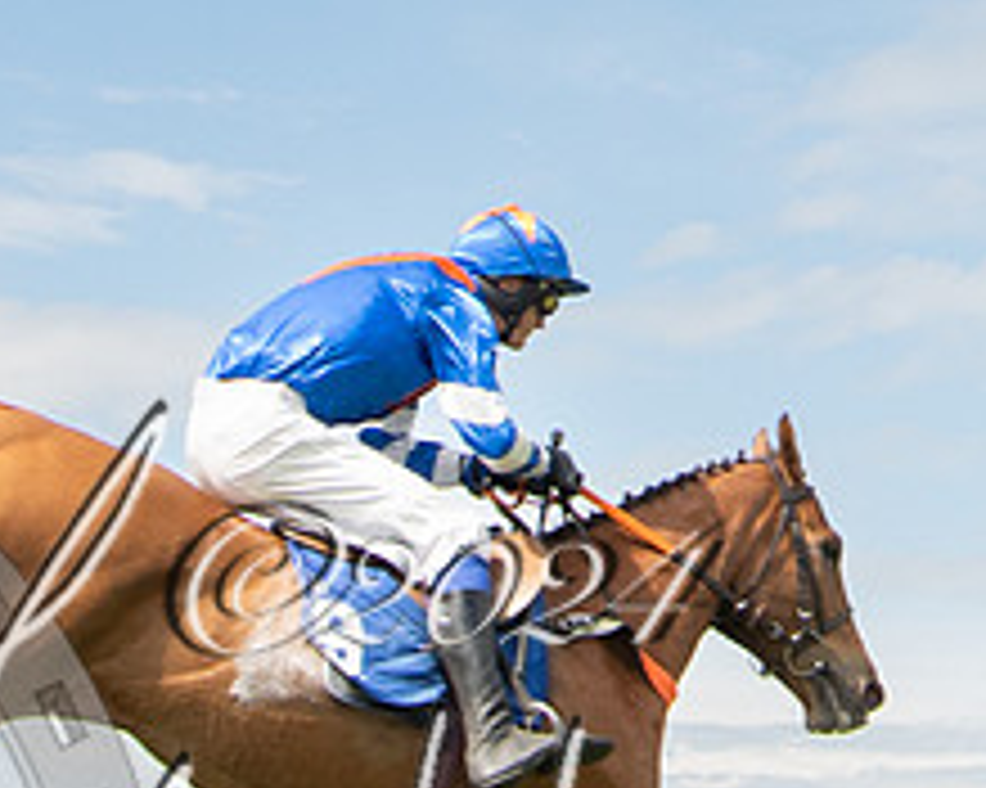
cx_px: 921
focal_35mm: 129
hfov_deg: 14.7
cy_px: -57
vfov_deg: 11.8
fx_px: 3763
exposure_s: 1/1100
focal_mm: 20
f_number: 8
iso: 800
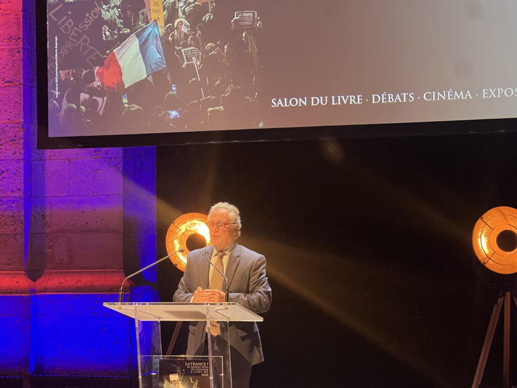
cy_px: 194
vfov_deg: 19.1
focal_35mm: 77
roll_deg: +0.5
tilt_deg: +3.0
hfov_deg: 25.3
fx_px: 1150
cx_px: 258
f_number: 2.8
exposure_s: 1/50
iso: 500
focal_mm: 9
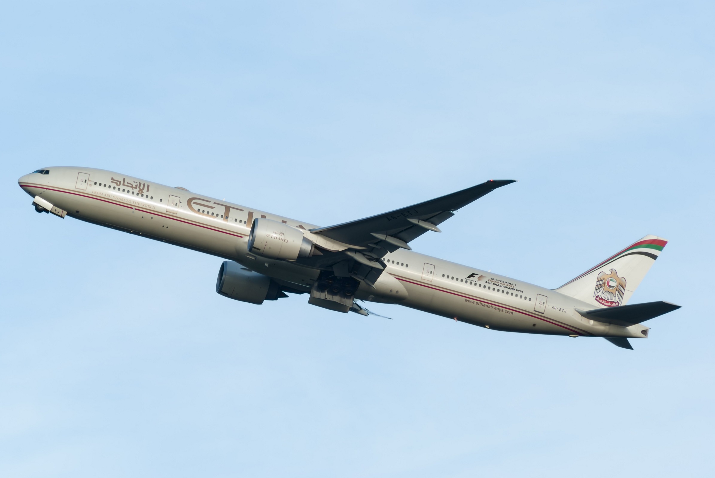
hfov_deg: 8.6
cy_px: 239
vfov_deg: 5.7
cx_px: 358
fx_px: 4772
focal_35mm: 240
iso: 100
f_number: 6.3
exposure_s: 1/250
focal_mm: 160
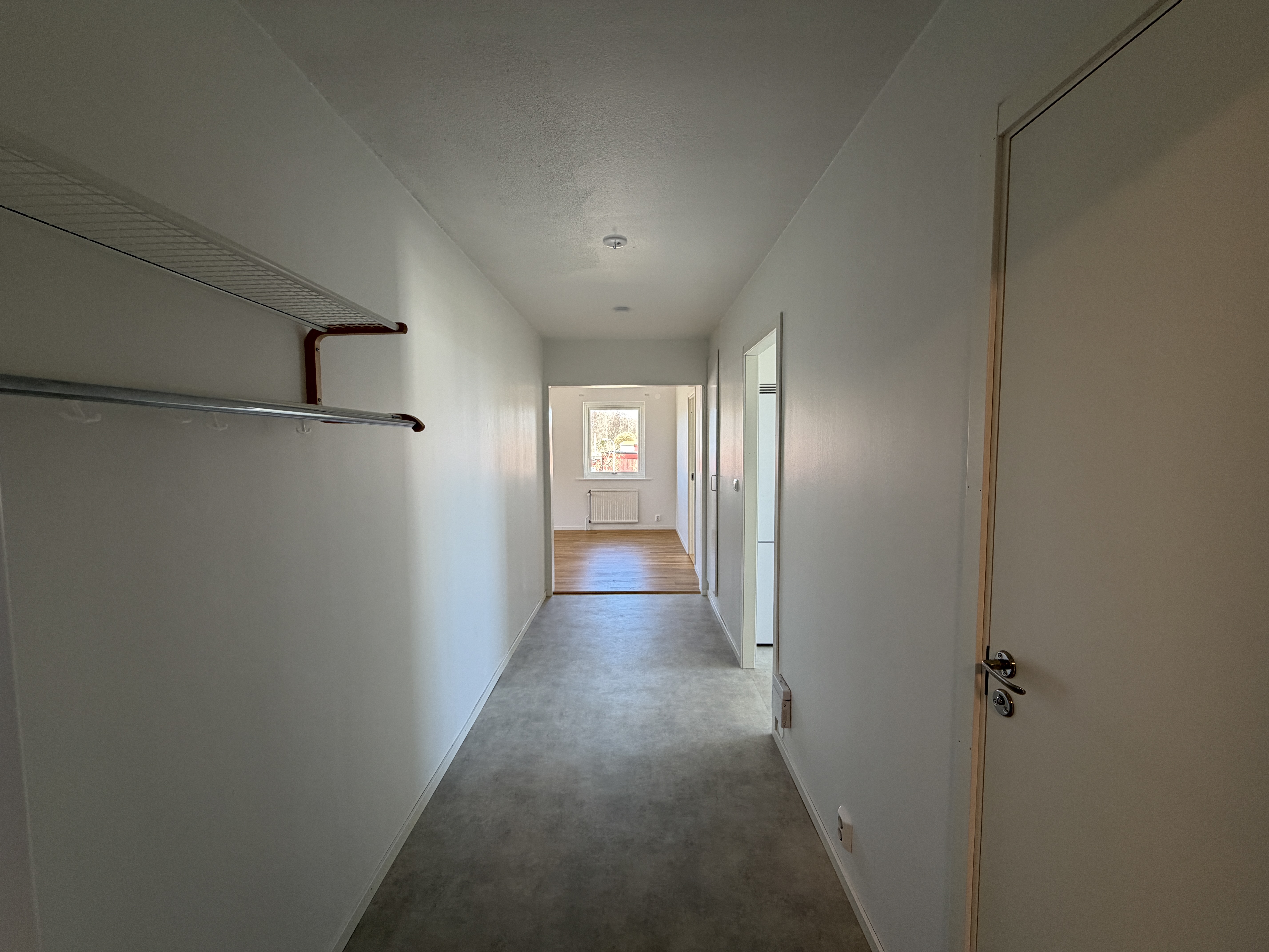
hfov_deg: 102.1
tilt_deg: -3.9
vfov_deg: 85.7
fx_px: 513
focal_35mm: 14
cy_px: 476
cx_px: 634
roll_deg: +0.5
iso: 200
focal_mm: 2.22
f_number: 2.2
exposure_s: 1/121
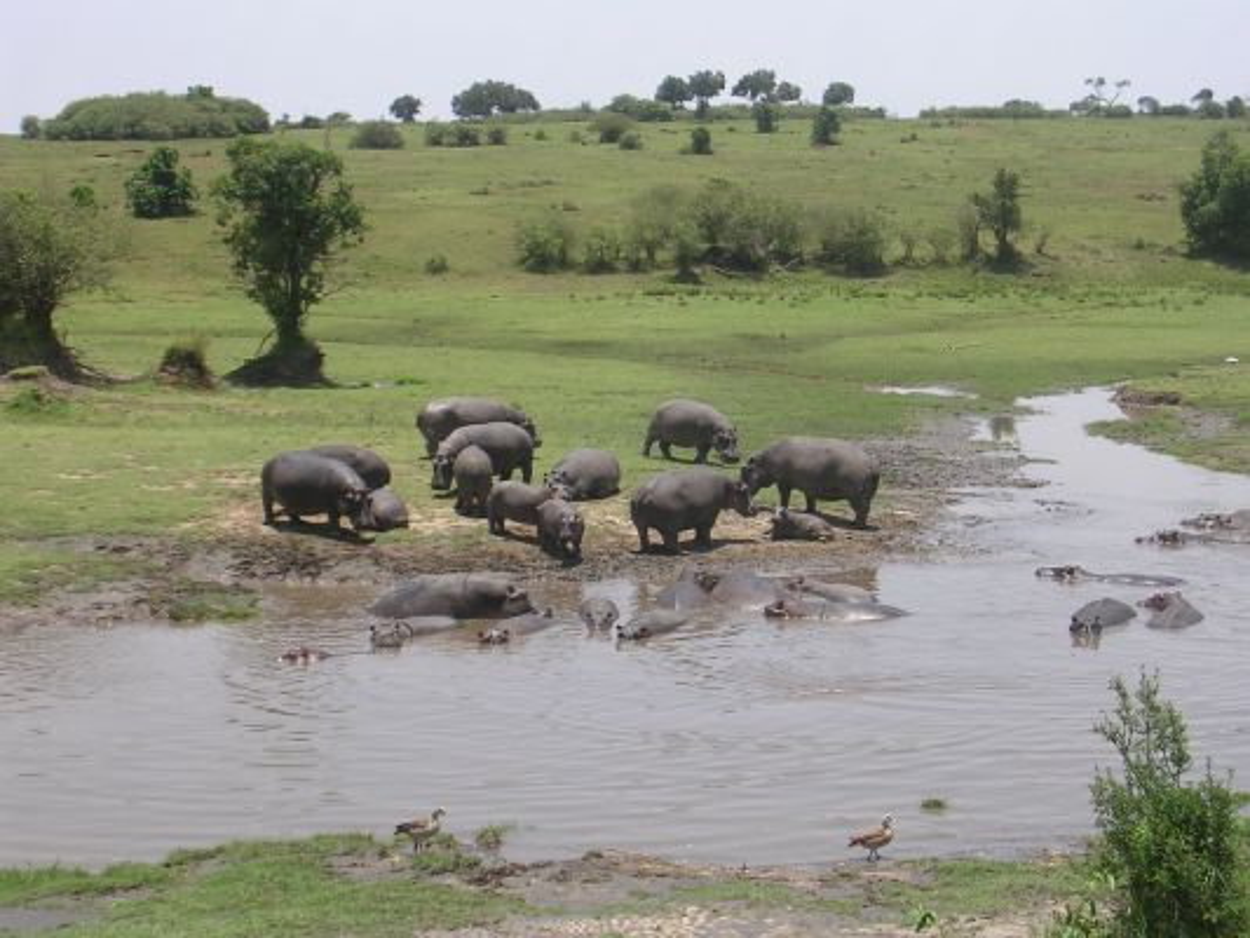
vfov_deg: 19.4
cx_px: 625
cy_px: 469
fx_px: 2745
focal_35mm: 76
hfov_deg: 25.7
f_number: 3.9
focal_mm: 11.5
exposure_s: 1/520
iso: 50
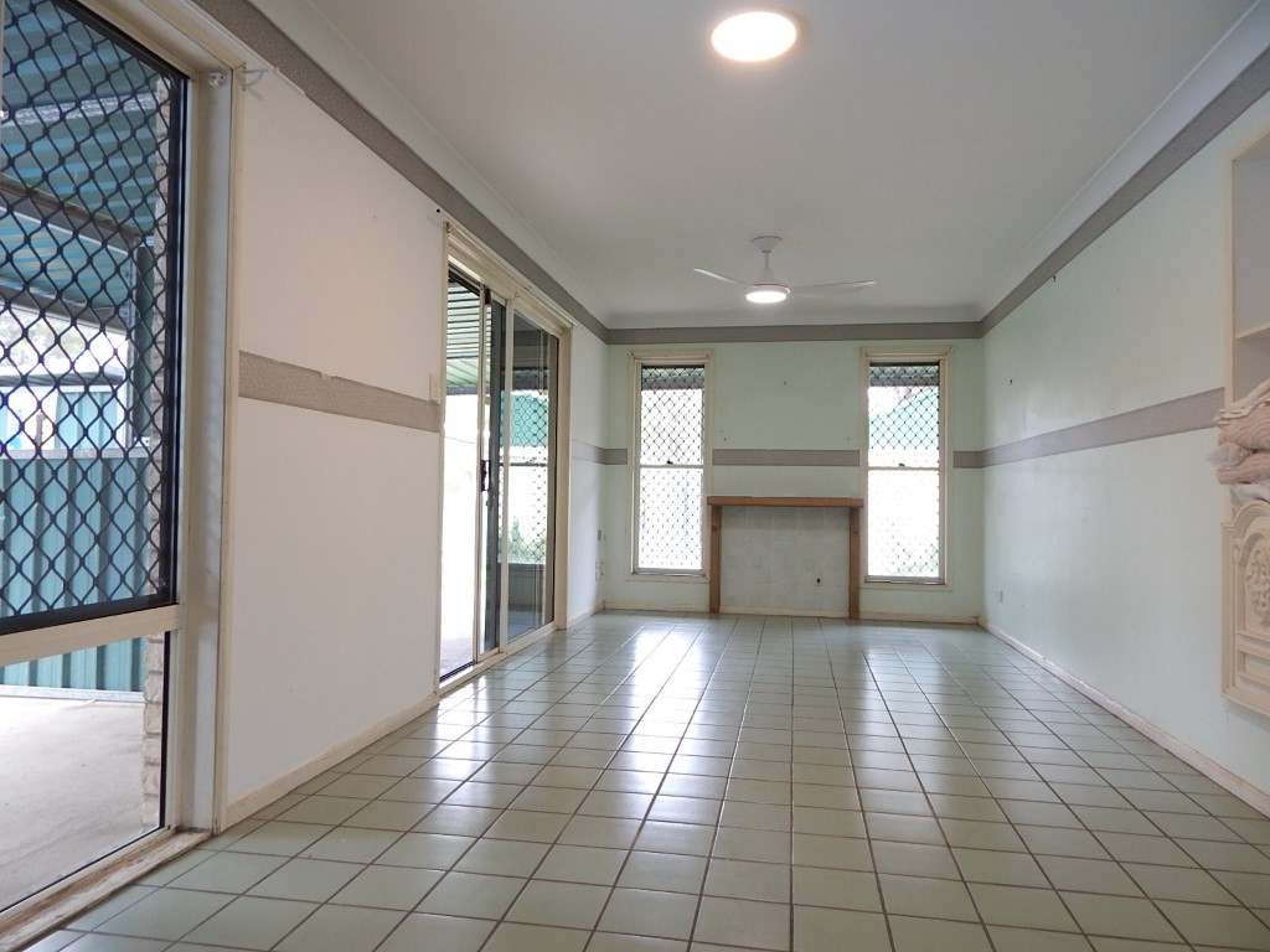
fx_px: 807
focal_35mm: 22
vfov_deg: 61.1
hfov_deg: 76.4
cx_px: 635
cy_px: 476
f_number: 3
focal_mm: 4
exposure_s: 1/30
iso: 125
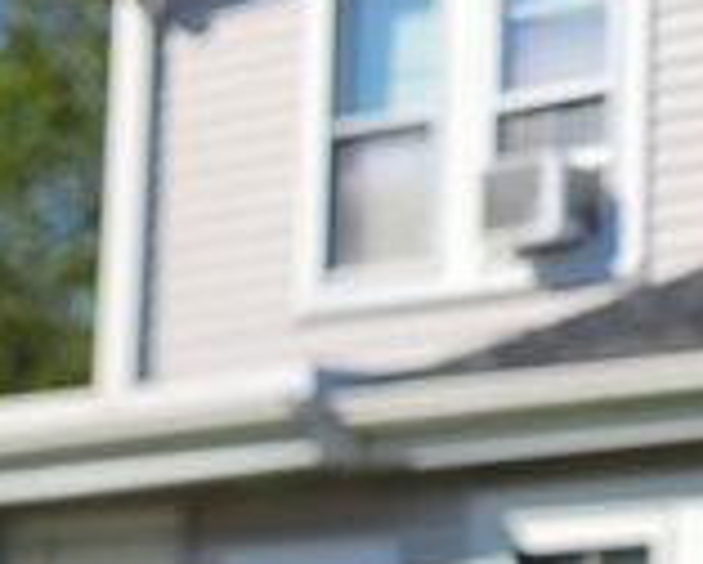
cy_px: 479
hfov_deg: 12.5
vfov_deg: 10.6
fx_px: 3041
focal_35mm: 146
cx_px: 1070
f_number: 1.8
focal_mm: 6.4
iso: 12
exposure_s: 1/1105
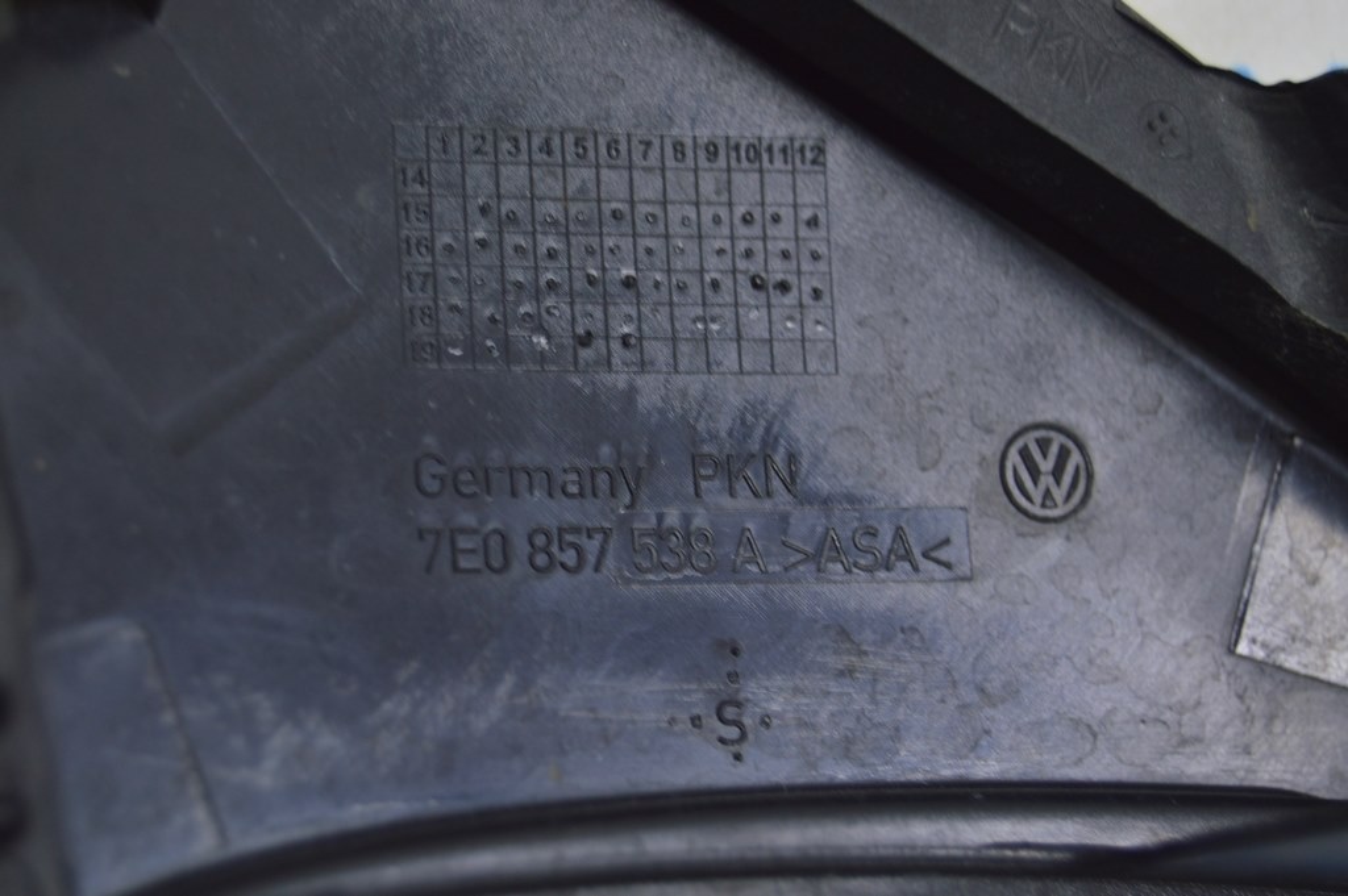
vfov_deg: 16.5
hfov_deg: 24.6
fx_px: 3087
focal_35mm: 82
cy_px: 448
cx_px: 674
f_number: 5.6
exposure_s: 1/20
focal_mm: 55
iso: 400
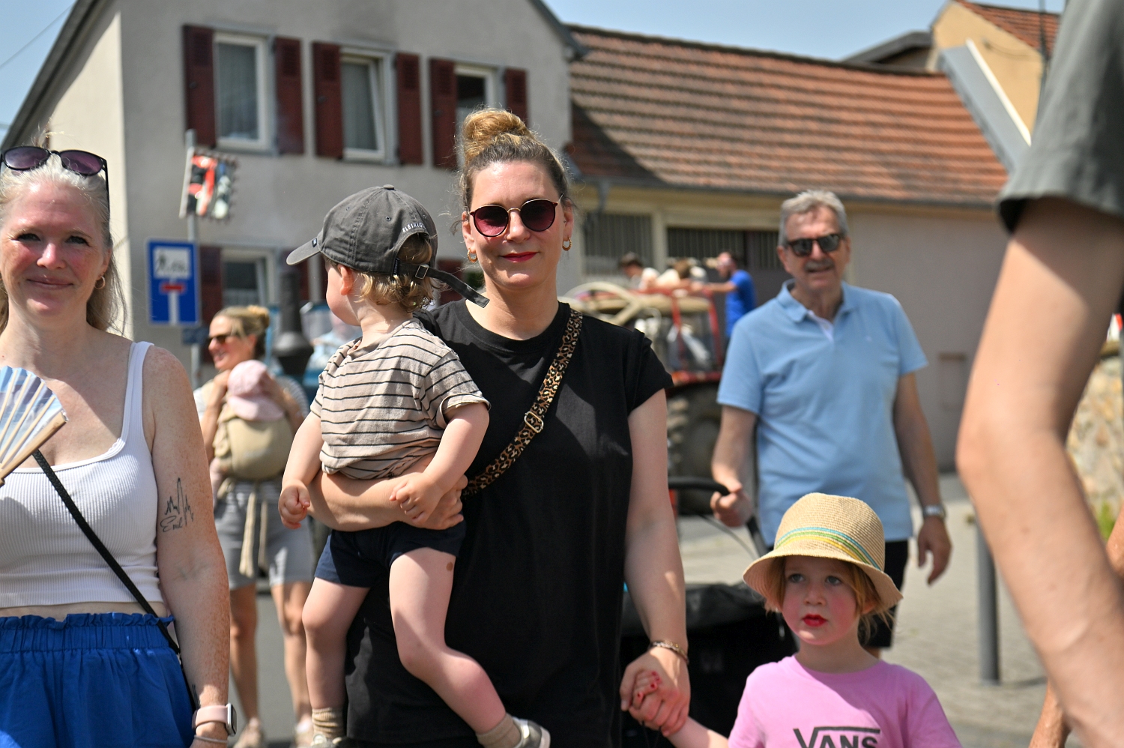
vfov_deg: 19.4
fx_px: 2184
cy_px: 374
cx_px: 562
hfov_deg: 28.9
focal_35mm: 70
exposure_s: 1/5000
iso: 320
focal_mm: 70
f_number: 5.6
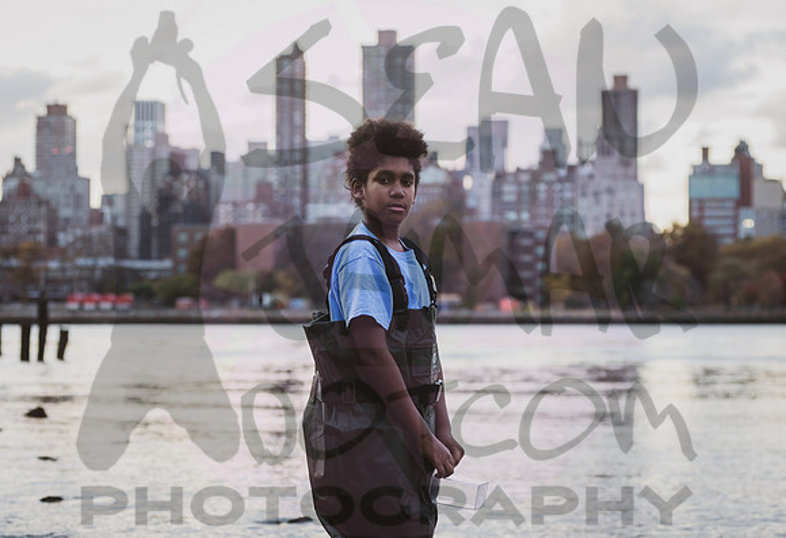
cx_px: 385
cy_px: 282
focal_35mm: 89
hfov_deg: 22.6
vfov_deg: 15.6
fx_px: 1964
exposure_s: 1/250
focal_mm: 80
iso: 800
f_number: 4
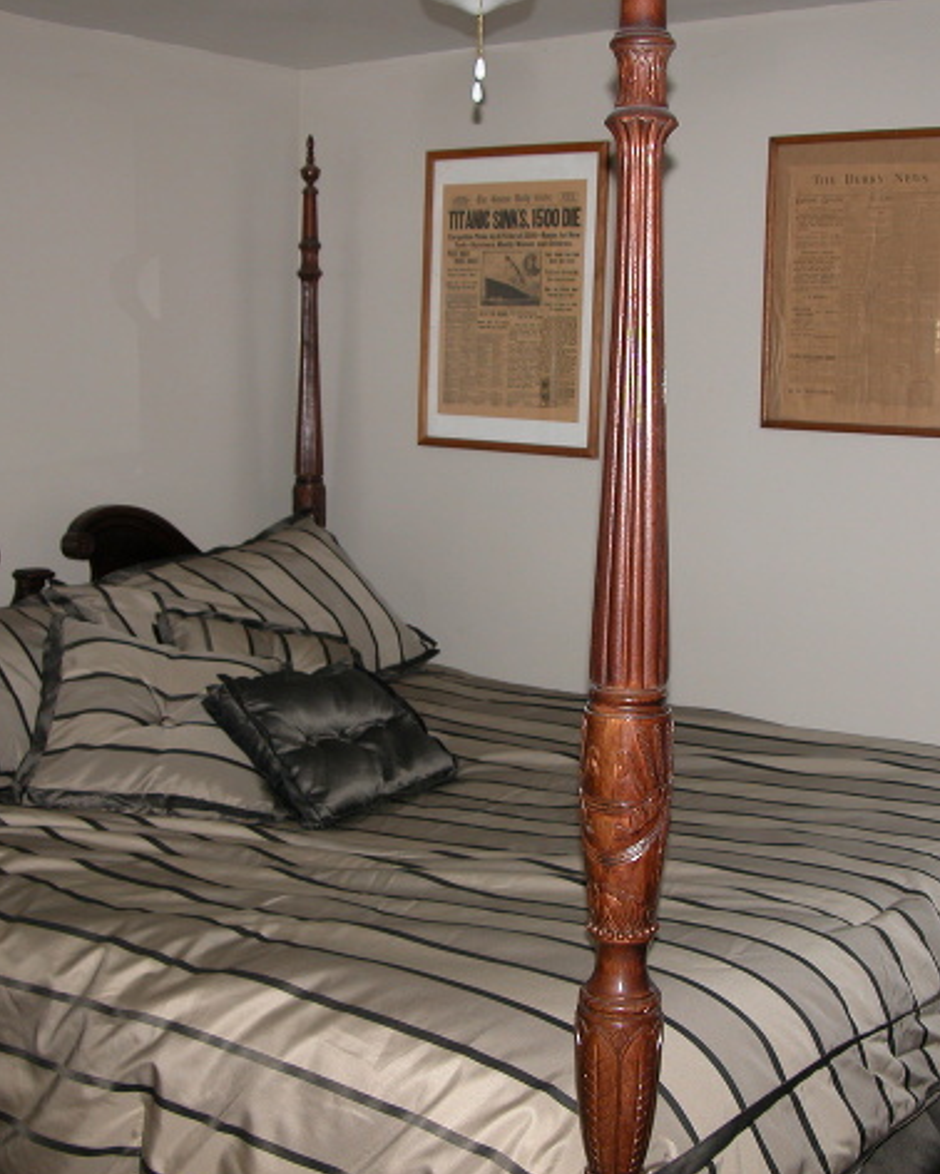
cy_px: 592
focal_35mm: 45
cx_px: 507
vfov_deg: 41.1
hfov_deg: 33.4
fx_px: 1564
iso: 100
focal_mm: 8.9
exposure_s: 1/60
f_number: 2.8
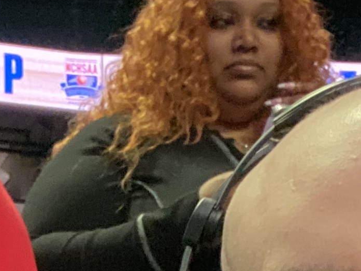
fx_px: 1387
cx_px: -16
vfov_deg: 10.1
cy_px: 593
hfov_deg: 14.5
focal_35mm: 133
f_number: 2.2
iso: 400
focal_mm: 2.71
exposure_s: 1/48
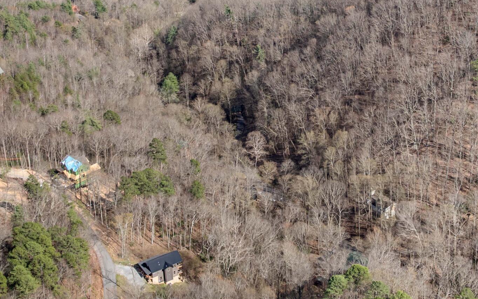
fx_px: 729
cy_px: 22
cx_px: 296
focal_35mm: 56
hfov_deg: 36.1
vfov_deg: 22.5
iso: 130
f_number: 2.8
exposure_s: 1/60
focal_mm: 12.29
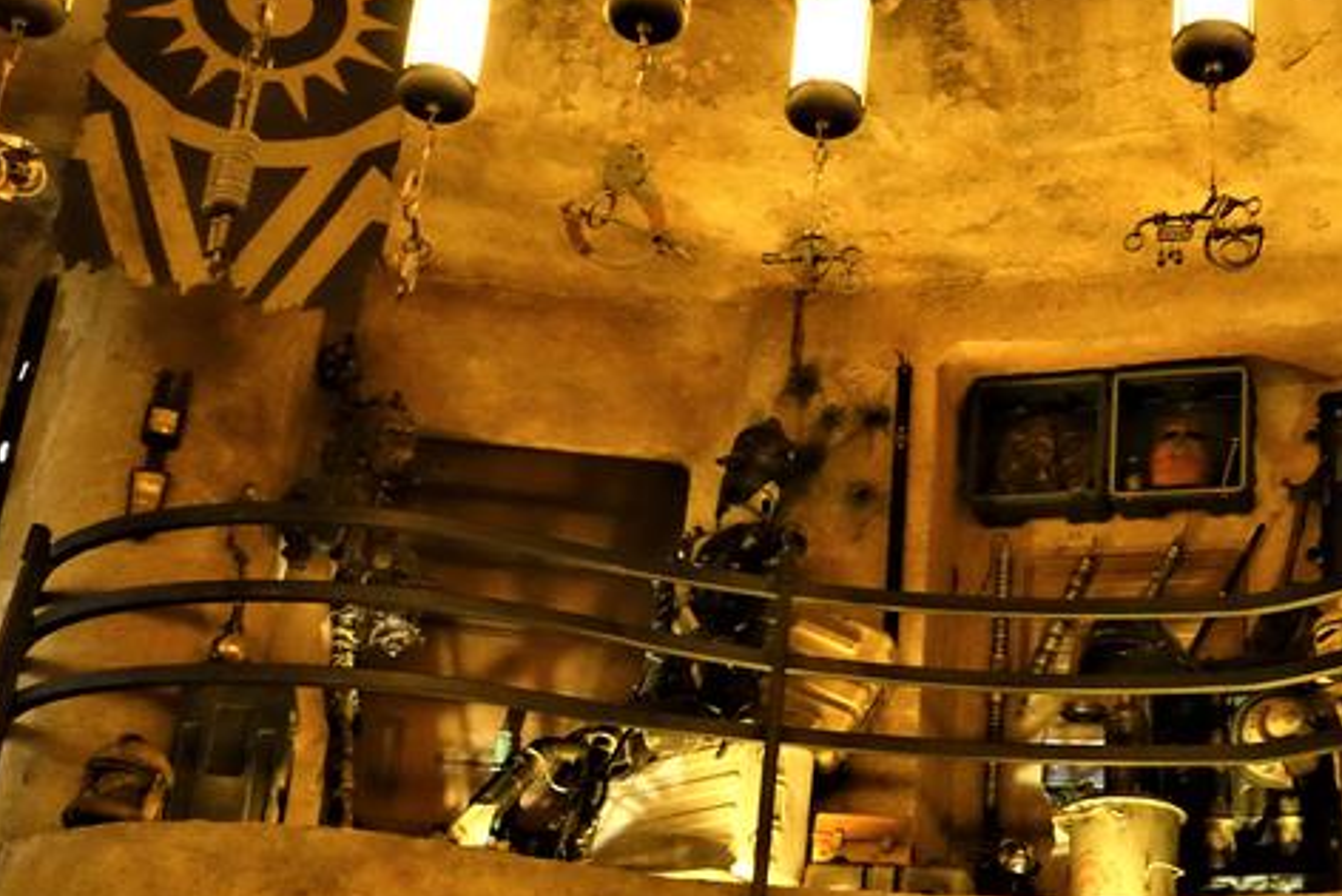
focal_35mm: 57
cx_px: 898
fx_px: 2125
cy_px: 585
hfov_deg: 34.7
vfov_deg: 23.7
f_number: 2.8
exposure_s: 1/40
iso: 3200
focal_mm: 15.31
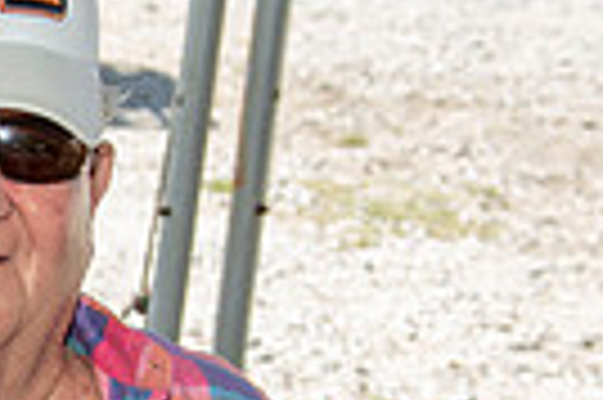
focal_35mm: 151
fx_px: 2526
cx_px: -450
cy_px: 616
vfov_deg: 8.8
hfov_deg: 12.5
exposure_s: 1/200
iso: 125
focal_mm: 35
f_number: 5
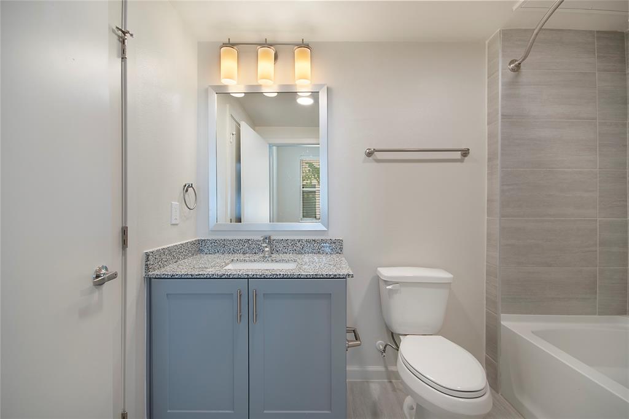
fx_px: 262
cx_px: 314
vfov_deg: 77.3
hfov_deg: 100.4
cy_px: 210
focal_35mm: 15
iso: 100
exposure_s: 1/13
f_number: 8
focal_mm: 10
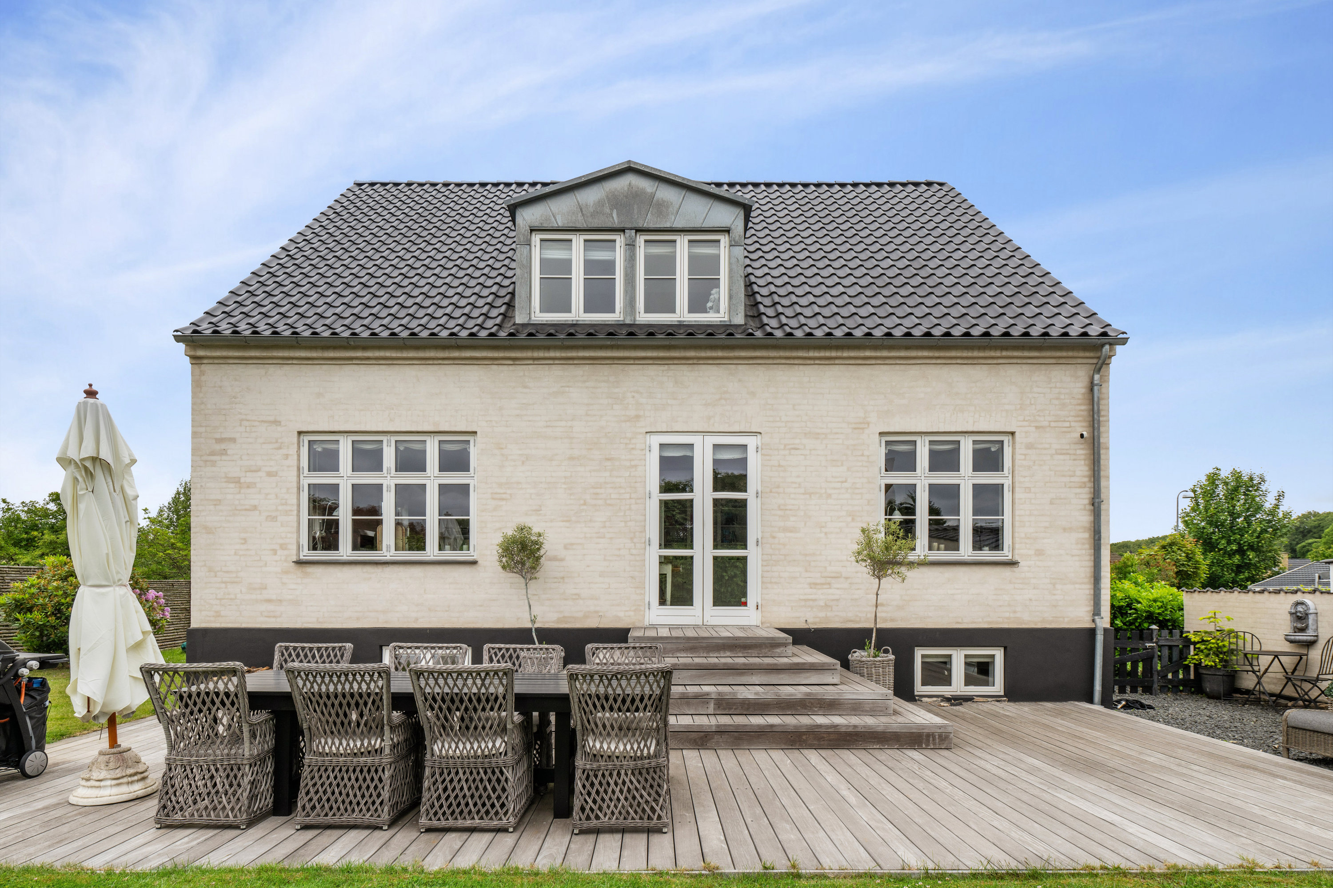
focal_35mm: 17
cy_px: 444
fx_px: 629
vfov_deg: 70.4
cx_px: 666
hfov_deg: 93.3
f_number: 8
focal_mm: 17
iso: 160
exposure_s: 1/200
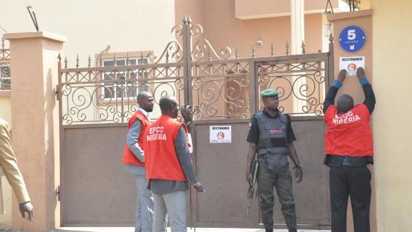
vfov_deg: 14.7
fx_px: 896
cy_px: 113
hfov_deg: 25.9
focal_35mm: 82
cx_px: 206
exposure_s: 1/800
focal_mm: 52
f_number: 14
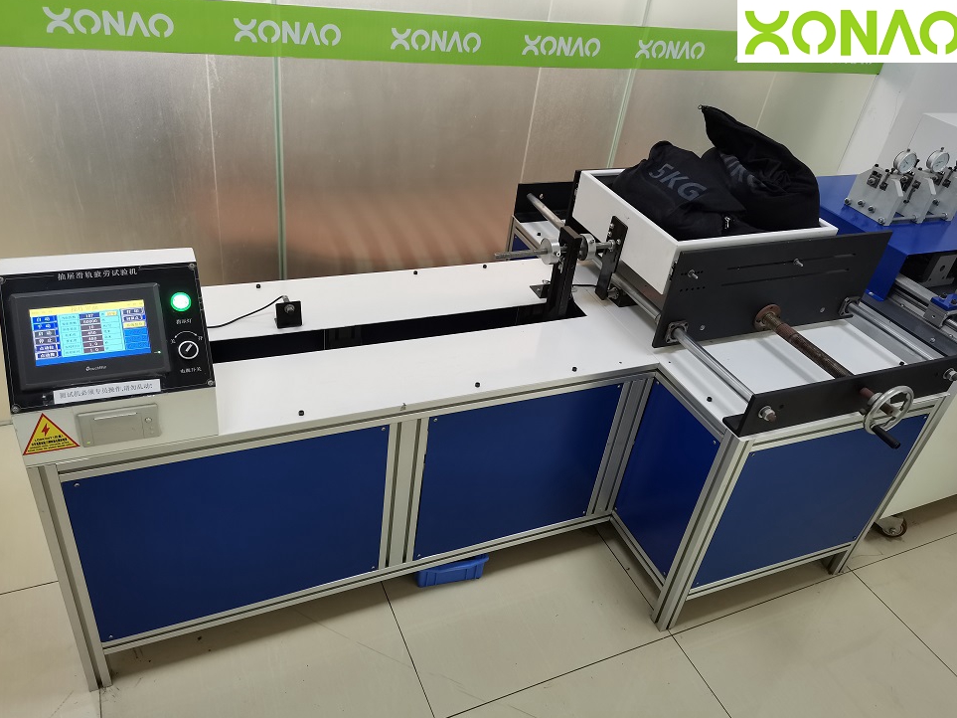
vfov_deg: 51.3
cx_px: 491
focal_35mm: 27
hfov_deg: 65.3
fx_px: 746
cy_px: 360
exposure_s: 1/50
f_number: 1.8
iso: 200
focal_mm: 4.75
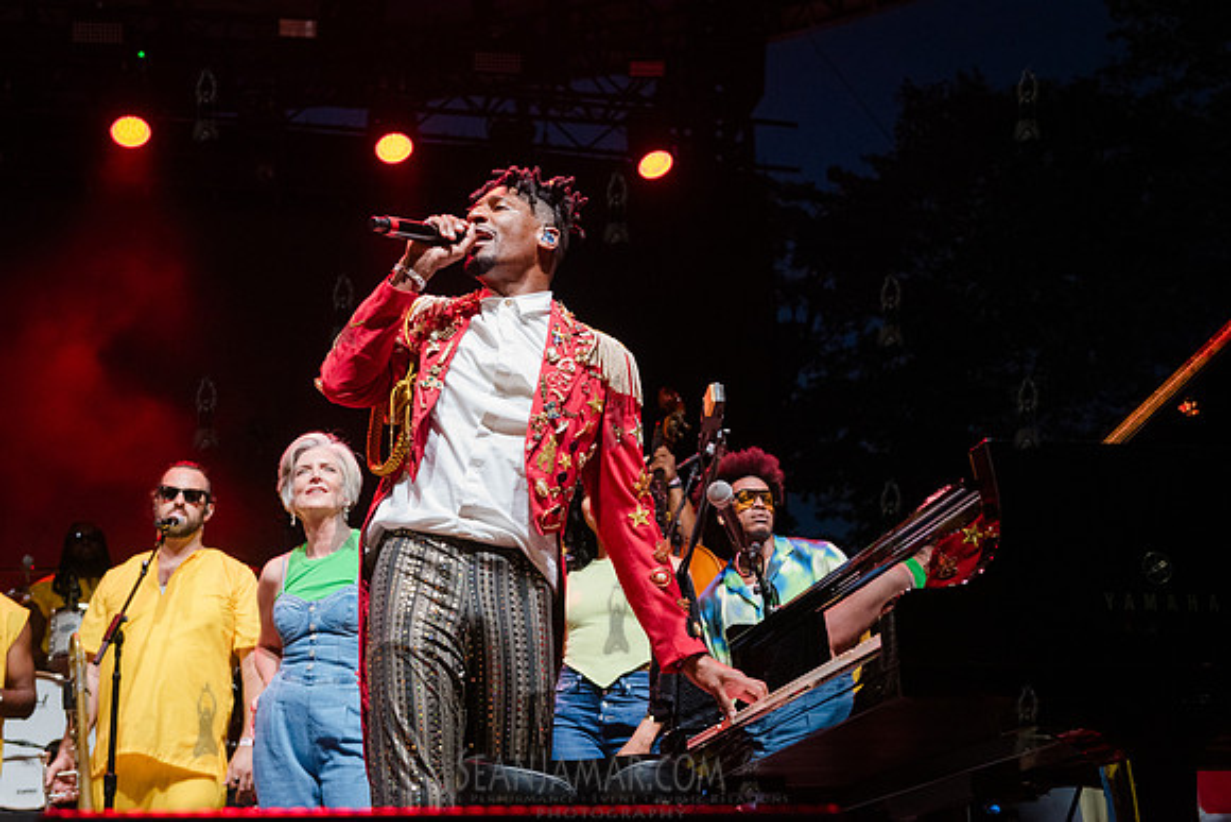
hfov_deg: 36.2
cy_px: 411
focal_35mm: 55
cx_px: 616
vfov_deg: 24.6
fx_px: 1881
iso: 6400
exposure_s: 1/320
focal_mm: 55
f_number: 4
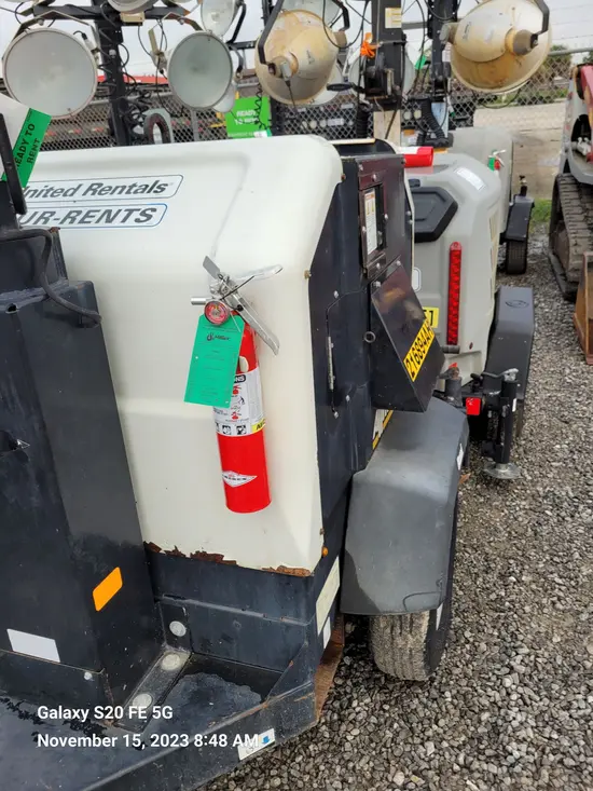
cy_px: 396
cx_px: 296
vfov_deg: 67.3
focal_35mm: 26
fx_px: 594
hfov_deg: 53.1
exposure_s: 1/341
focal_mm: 5.4
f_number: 1.8
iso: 40
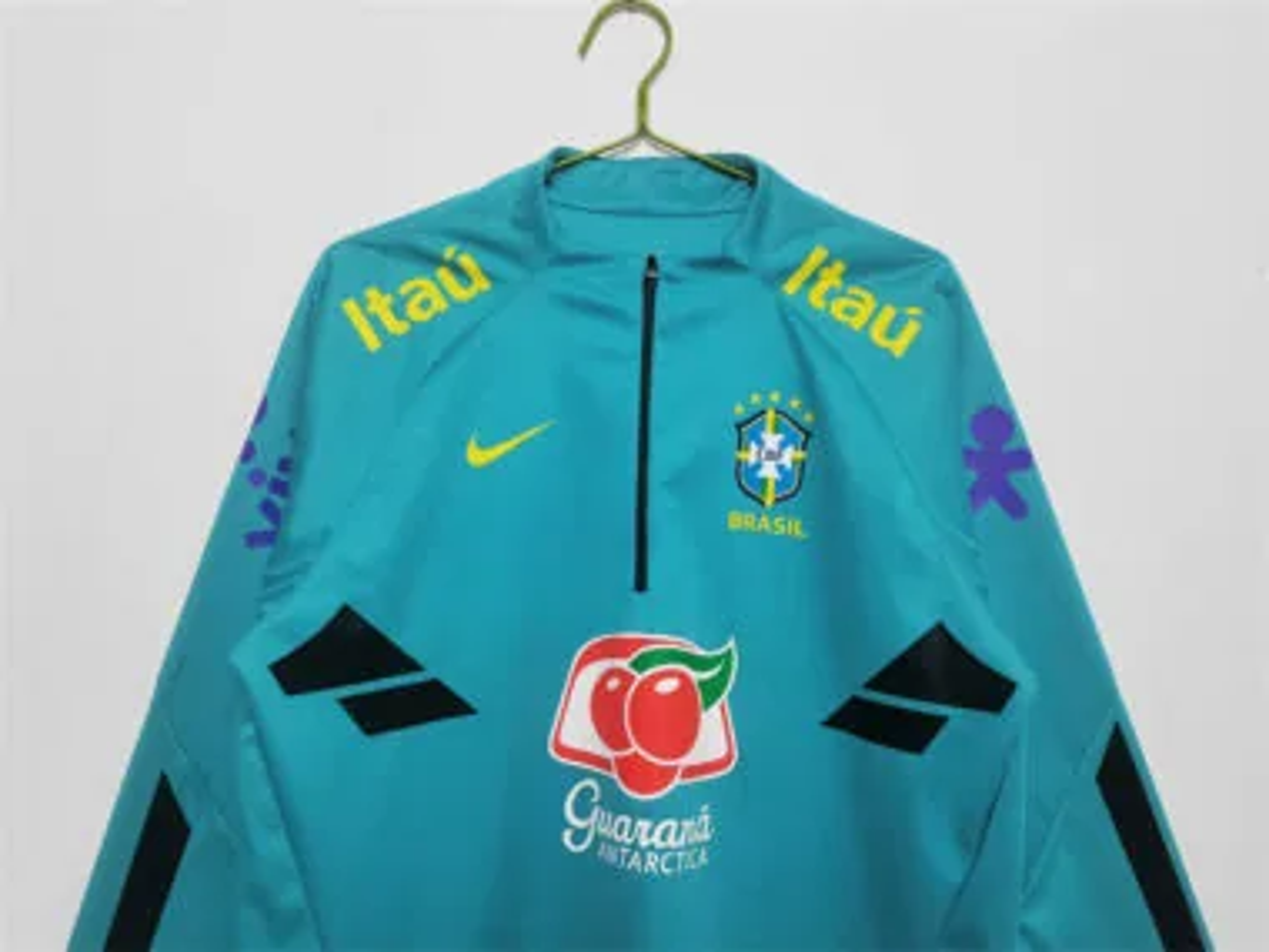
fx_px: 953
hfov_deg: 67.3
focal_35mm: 26
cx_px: 634
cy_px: 476
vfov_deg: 53.1
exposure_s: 1/100
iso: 64
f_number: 1.8
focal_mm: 5.58
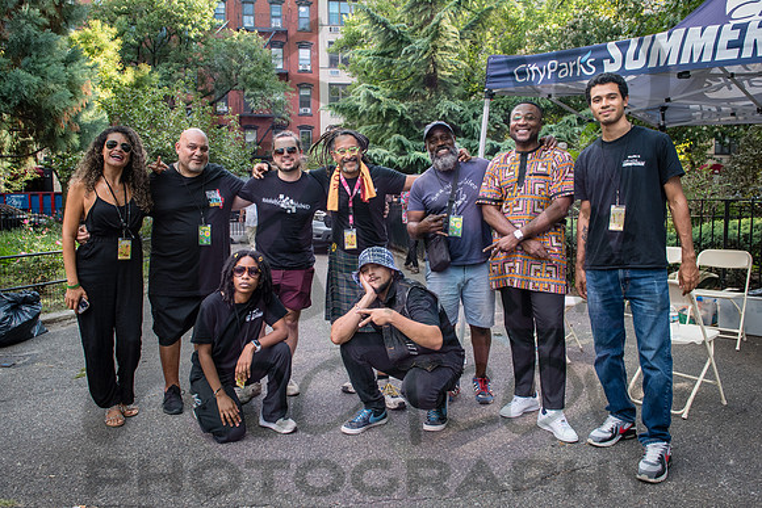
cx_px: 383
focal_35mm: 27
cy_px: 239
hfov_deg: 67.1
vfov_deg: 47.7
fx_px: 575
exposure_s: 1/320
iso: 1000
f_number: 4.5
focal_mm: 24
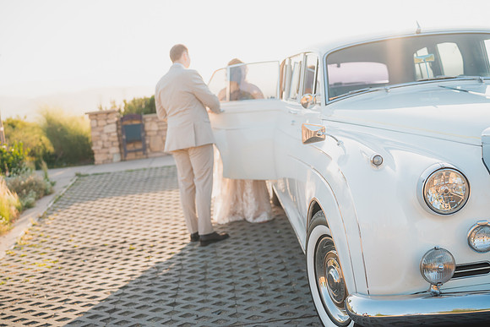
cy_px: 164
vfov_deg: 27.0
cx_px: 245
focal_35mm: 50
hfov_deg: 39.6
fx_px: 681
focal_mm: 50
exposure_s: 1/800
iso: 125
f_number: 2.5
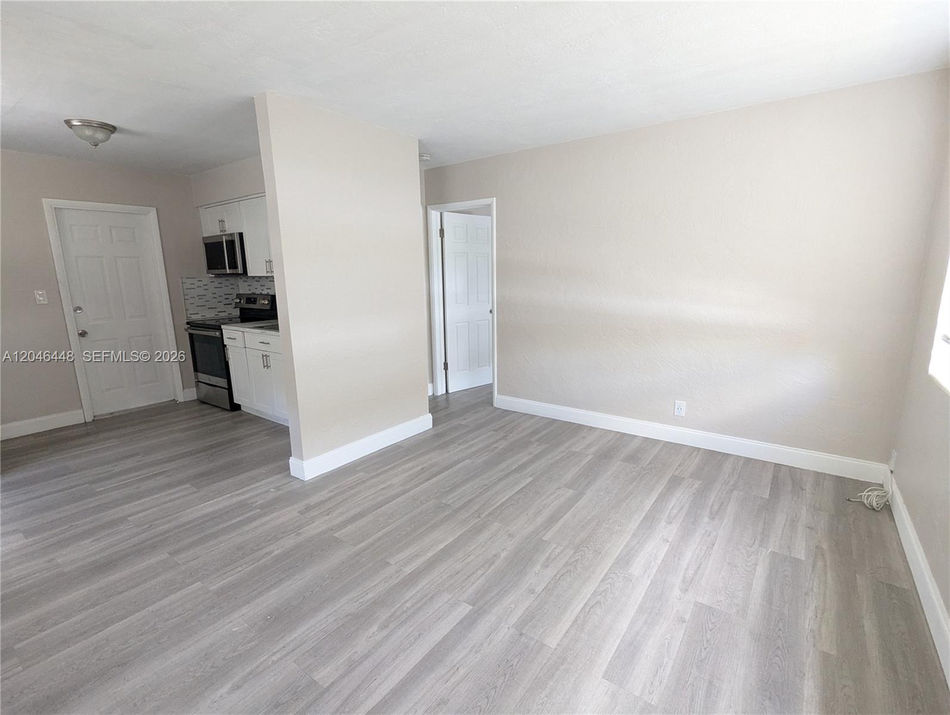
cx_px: 475
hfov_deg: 94.4
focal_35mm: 16
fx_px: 440
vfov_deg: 78.2
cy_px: 358
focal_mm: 2.35
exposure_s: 1/62
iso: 405
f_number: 2.2
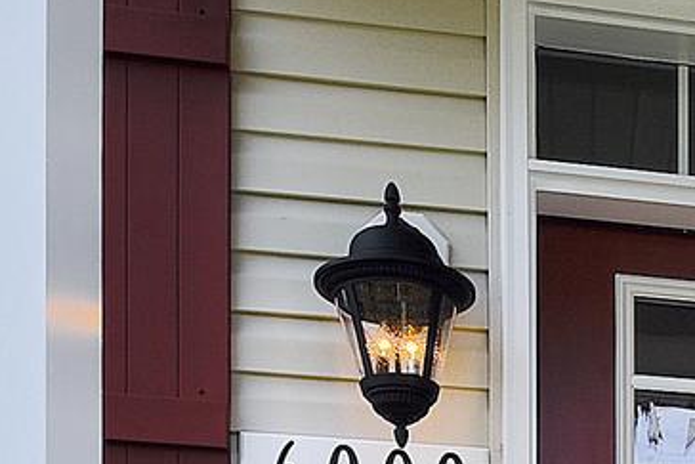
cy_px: 988
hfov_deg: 20.4
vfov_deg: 12.8
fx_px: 1738
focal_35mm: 90
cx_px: 943
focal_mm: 16
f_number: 8
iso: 100
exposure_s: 1/160
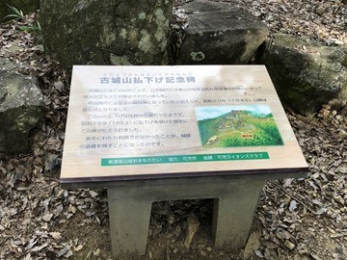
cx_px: 173
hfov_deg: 52.6
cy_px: 137
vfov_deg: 40.7
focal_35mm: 35
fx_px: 351
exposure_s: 1/141
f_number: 1.8
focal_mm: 3.99
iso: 20
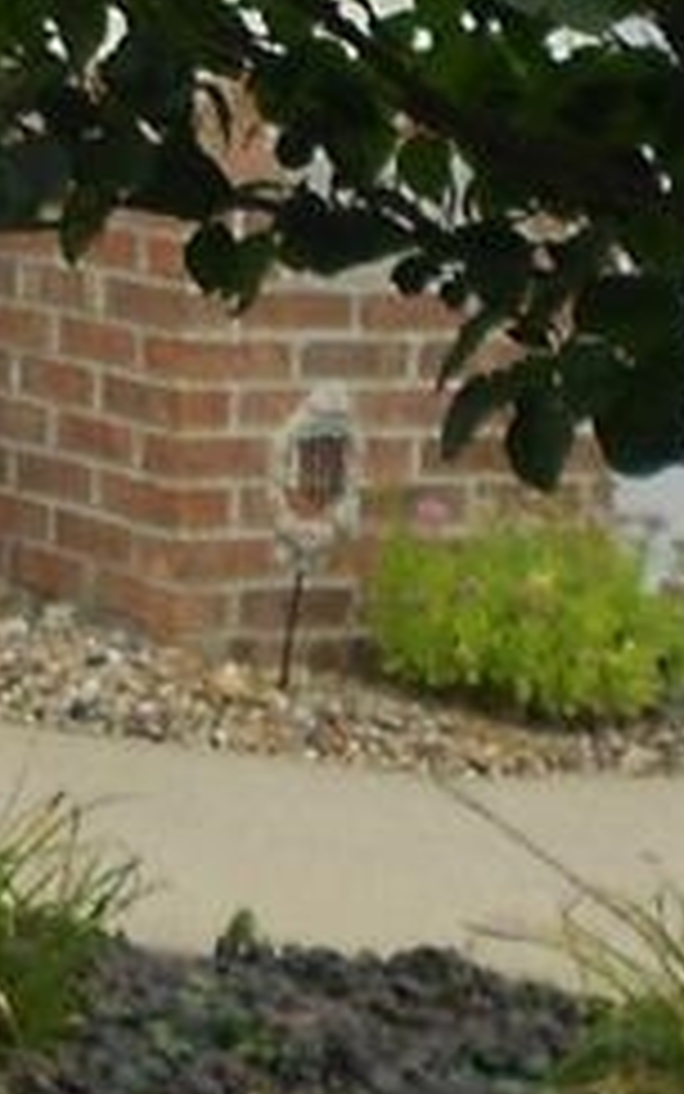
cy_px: -351
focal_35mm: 170
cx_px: -1174
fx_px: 5067
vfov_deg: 11.9
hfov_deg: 7.1
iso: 80
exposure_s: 1/200
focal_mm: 4.6
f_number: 3.2
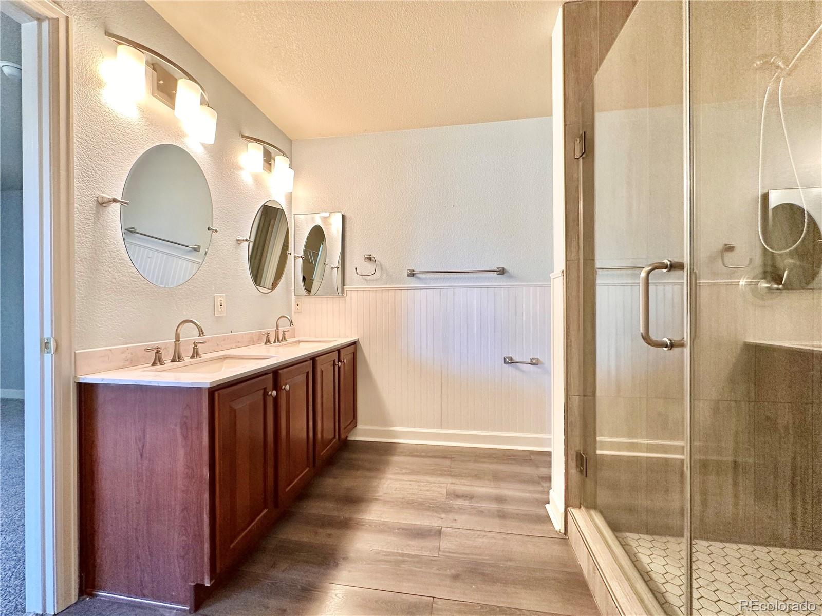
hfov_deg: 102.1
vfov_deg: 85.7
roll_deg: +0.3
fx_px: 332
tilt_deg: +0.2
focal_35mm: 14
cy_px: 308
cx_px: 411
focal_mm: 2.22
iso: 200
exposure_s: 1/120
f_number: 2.2
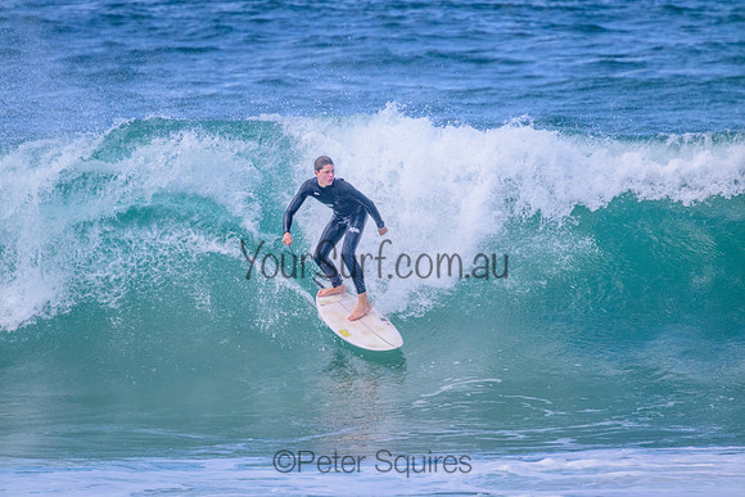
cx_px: 372
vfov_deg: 1.7
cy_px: 248
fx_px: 16559
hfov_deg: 2.6
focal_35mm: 800
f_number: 11
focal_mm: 800
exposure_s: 1/1600
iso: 2200
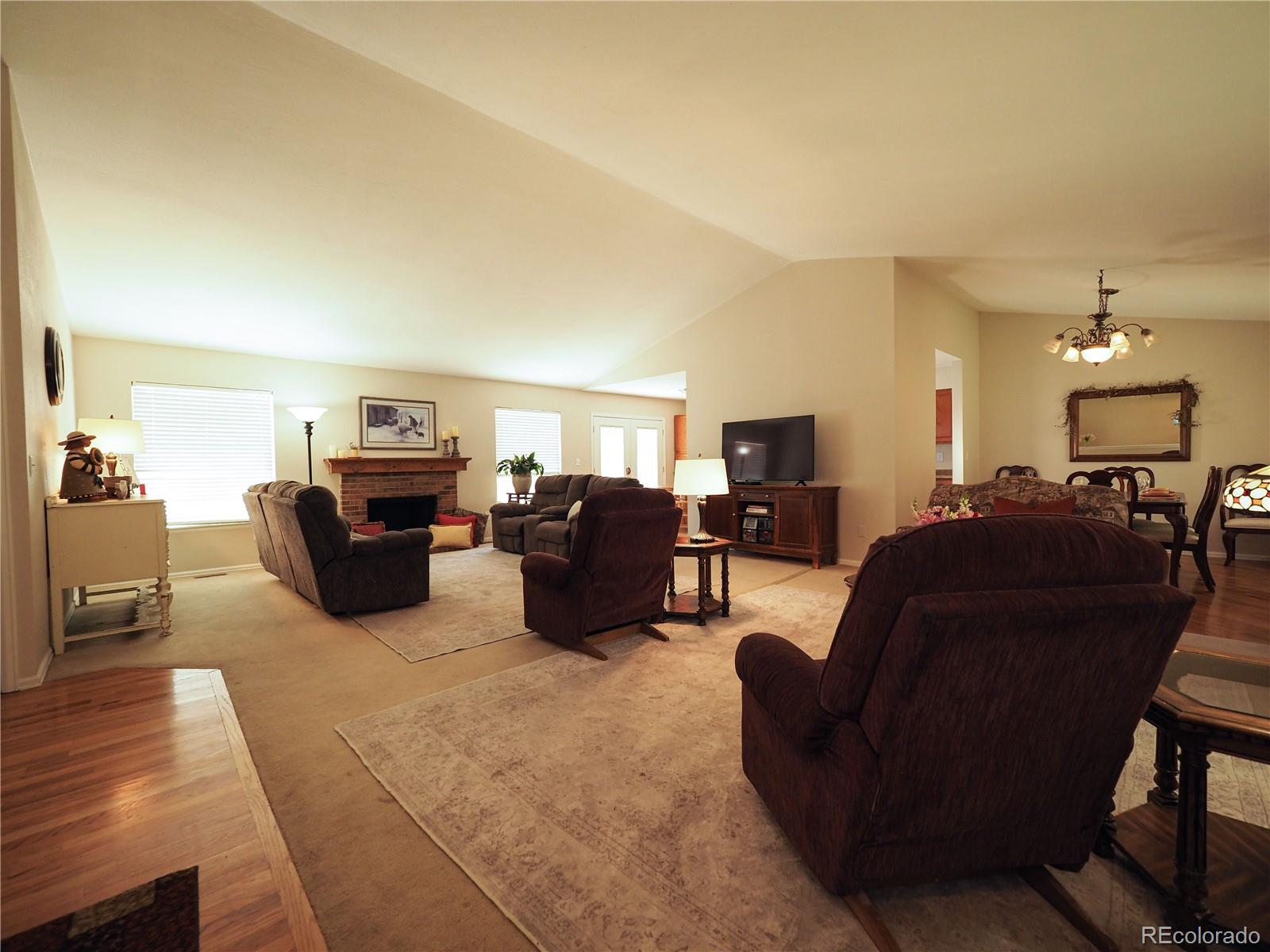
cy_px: 476
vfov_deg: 85.7
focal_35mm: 14
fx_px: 514
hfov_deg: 102.1
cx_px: 635
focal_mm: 7
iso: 500
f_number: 3.2
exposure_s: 1/80
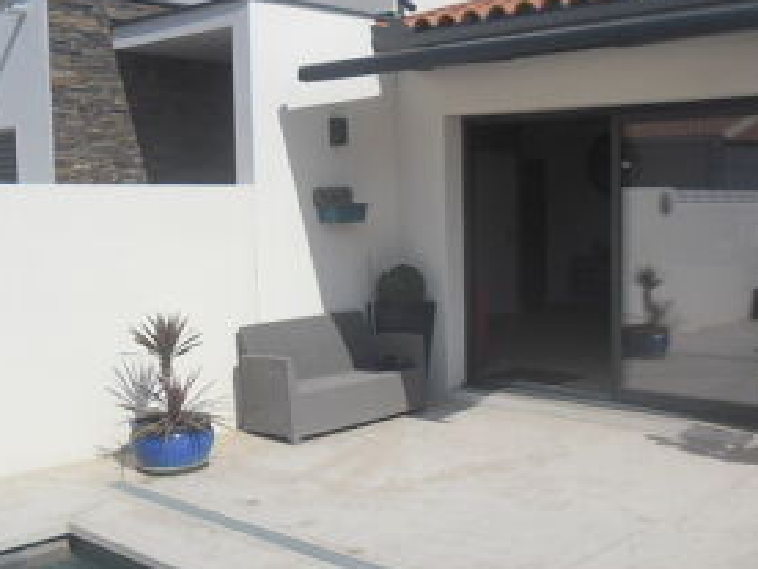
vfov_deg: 30.9
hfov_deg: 39.9
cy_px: 302
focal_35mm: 47
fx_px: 1029
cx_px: 511
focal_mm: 4.9
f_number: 9
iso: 80
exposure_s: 1/267
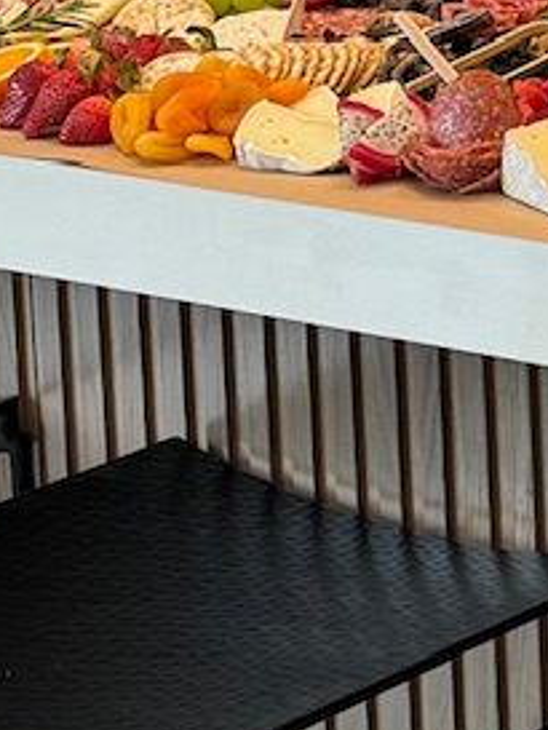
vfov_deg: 10.7
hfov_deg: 8.0
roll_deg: +1.4
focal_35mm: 180
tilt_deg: -10.1
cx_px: 992
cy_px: -278
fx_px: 3796
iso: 200
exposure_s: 1/120
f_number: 1.78
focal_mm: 6.76
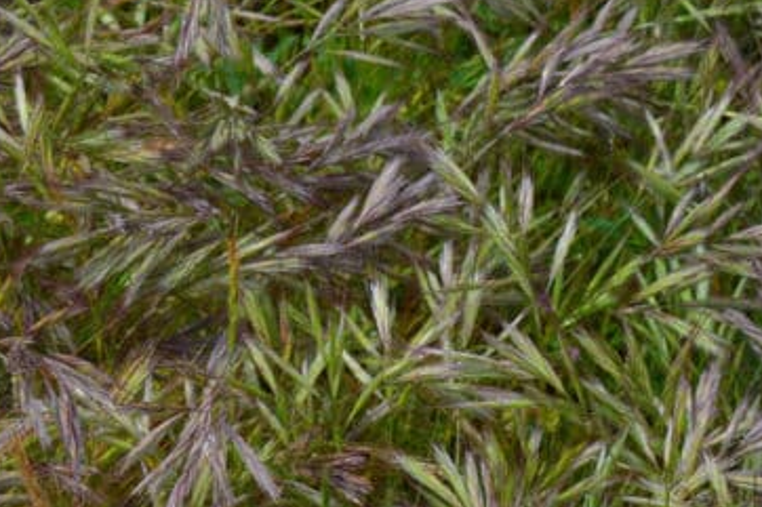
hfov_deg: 10.2
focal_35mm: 199
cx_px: -145
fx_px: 4210
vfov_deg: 6.9
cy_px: 341
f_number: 10
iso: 200
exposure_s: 1/320
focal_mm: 40
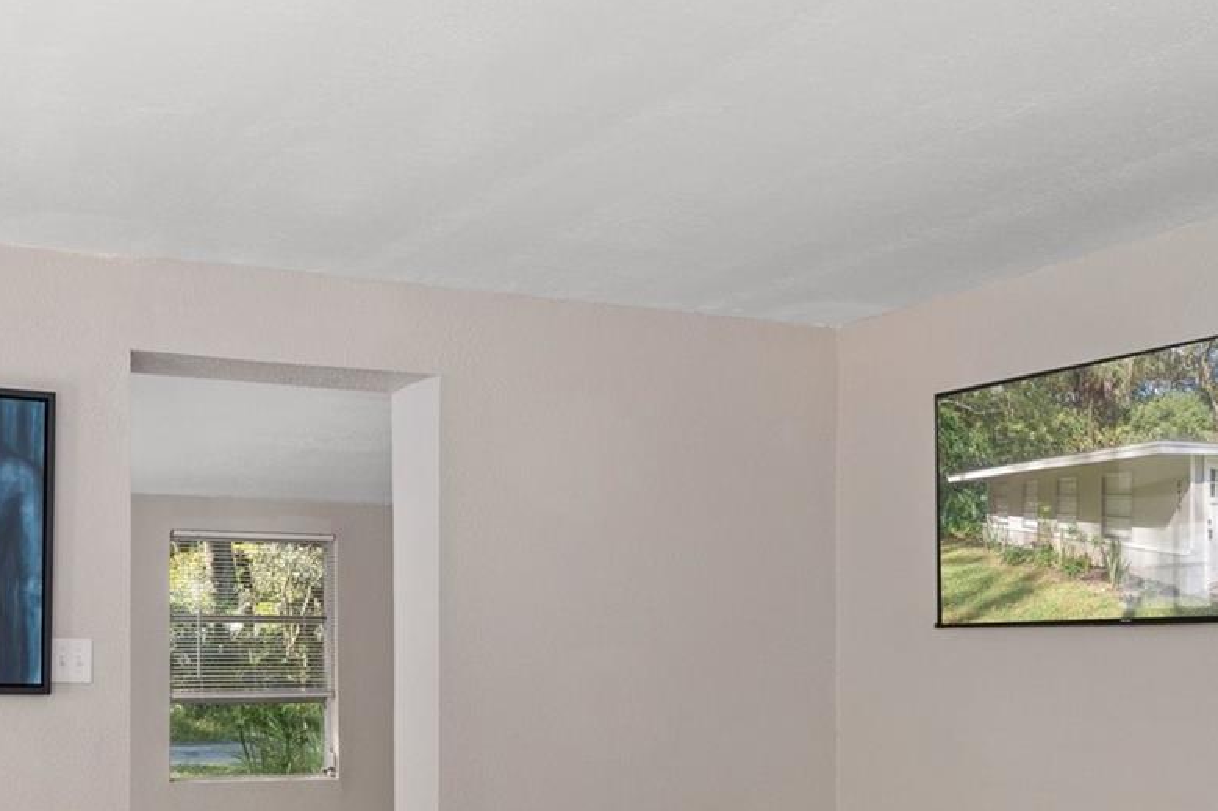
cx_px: 231
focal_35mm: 40
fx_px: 1354
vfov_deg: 32.5
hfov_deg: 45.8
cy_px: 648
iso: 320
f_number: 8
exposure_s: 1/2
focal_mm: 13
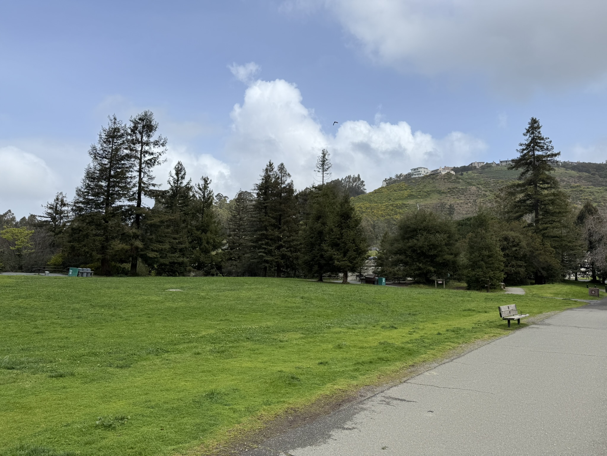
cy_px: 228
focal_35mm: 24
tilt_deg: +7.8
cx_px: 304
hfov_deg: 71.6
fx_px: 421
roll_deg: +0.1
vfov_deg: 56.8
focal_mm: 6.76
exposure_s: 1/4405
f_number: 1.78
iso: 80
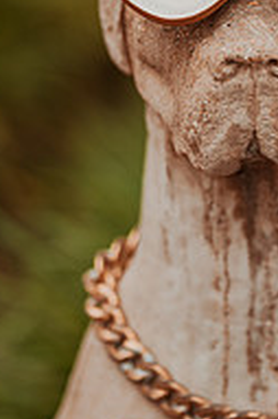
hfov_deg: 4.3
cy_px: 101
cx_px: 242
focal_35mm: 318
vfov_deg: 6.5
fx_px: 3690
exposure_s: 1/5000
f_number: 1.8
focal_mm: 135
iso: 200
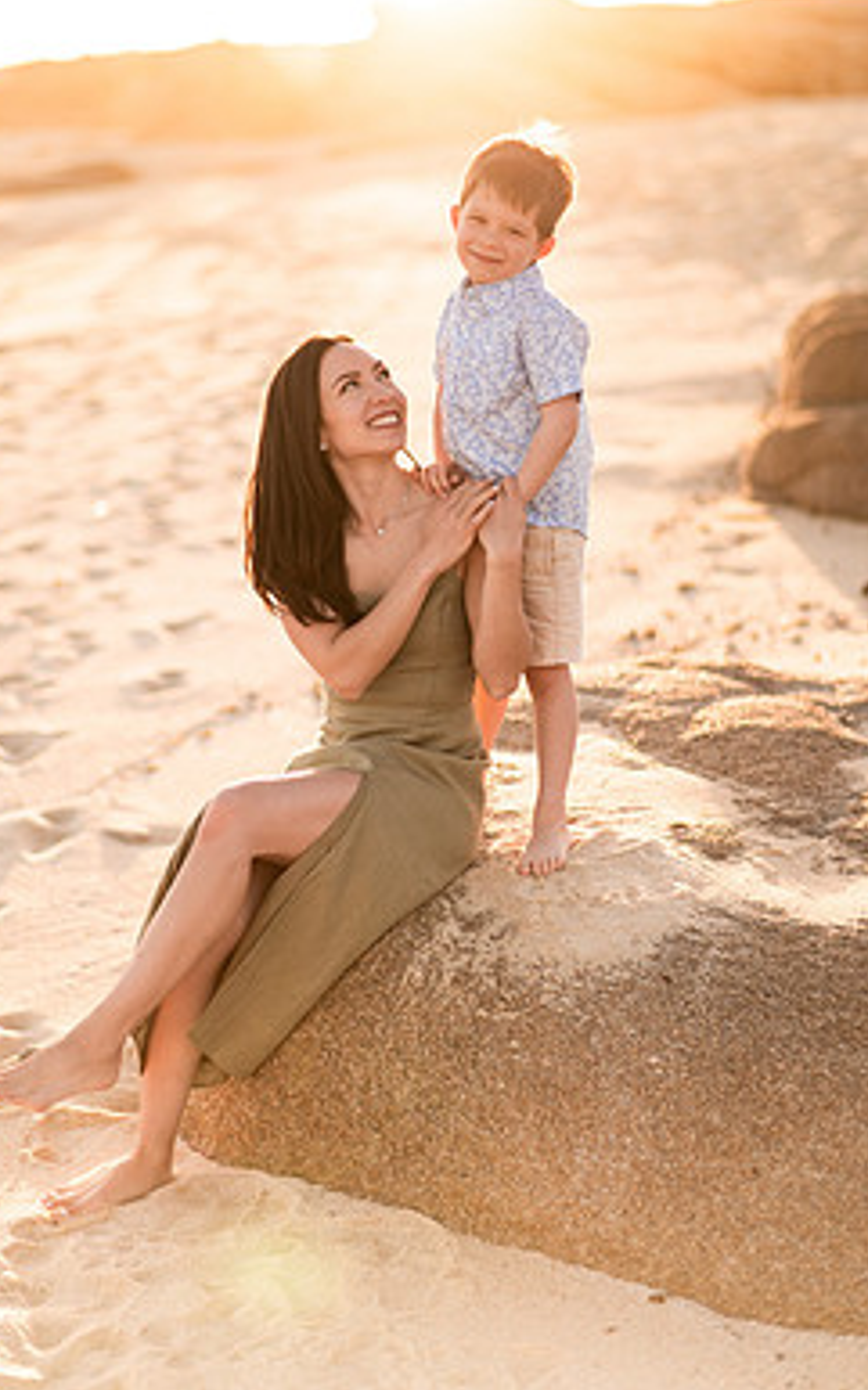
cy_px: 591
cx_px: 371
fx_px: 2614
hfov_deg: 18.8
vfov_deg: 29.7
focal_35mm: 69
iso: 100
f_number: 1.6
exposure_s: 1/3200
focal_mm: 58
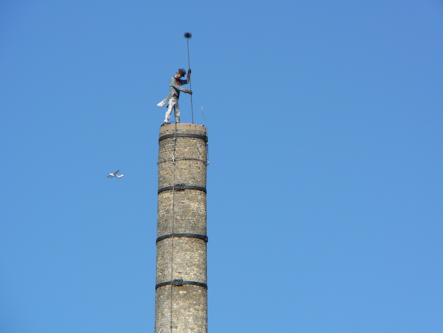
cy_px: 166
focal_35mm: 350
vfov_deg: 4.2
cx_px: 222
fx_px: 4479
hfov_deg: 5.7
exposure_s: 1/400
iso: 80
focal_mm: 52
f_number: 7.1
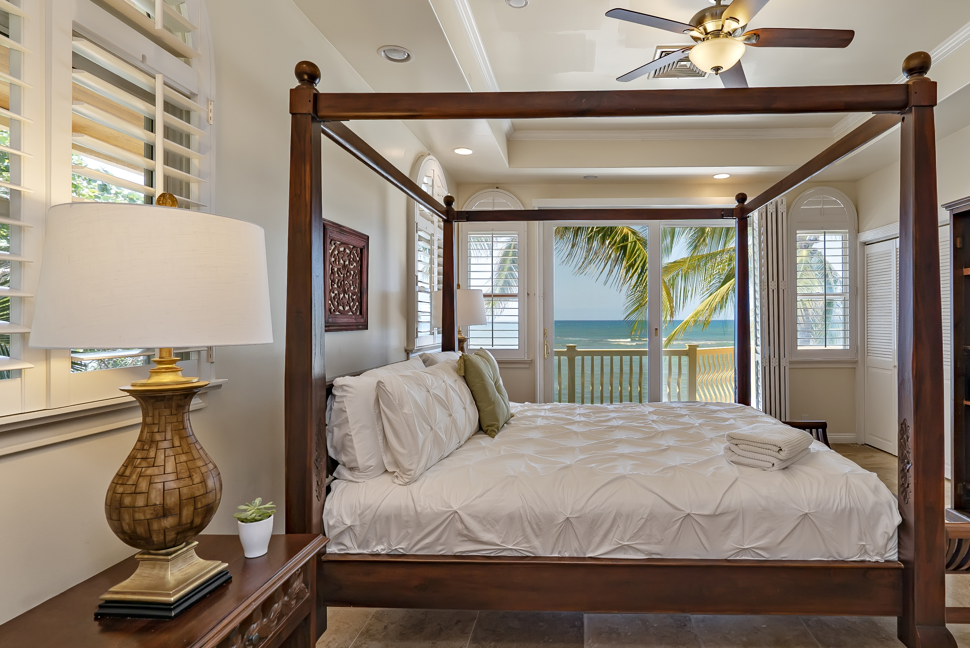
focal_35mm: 19
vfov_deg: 64.6
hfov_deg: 86.1
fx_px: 512
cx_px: 568
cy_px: 319
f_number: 8
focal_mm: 16
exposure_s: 1/1600
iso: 200
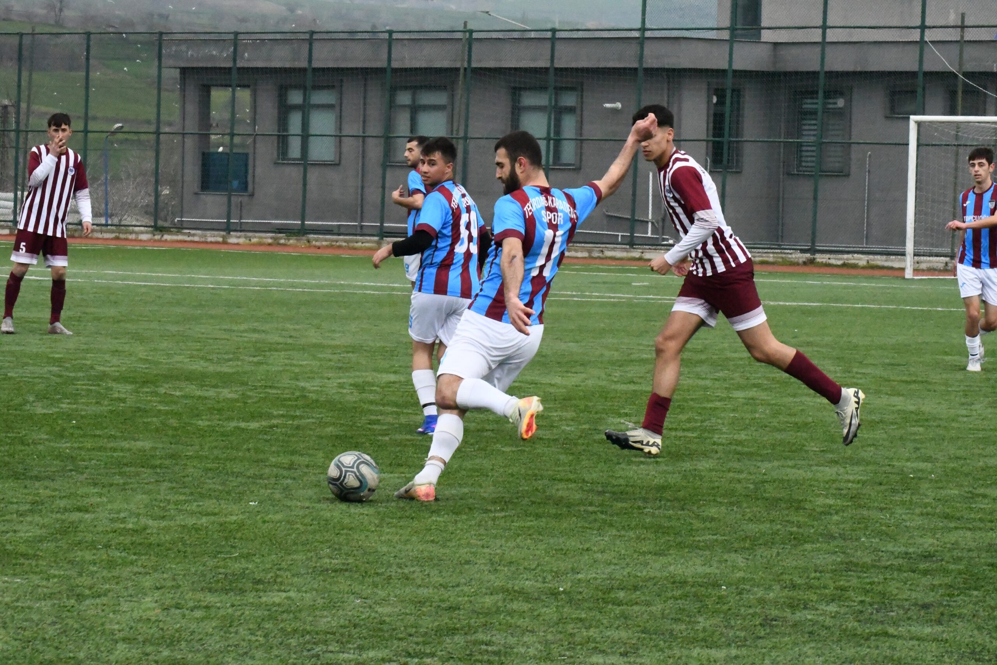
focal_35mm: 150
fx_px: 4154
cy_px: 332
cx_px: 498
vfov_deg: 9.1
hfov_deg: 13.7
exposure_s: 1/4000
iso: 20000
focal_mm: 100
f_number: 16
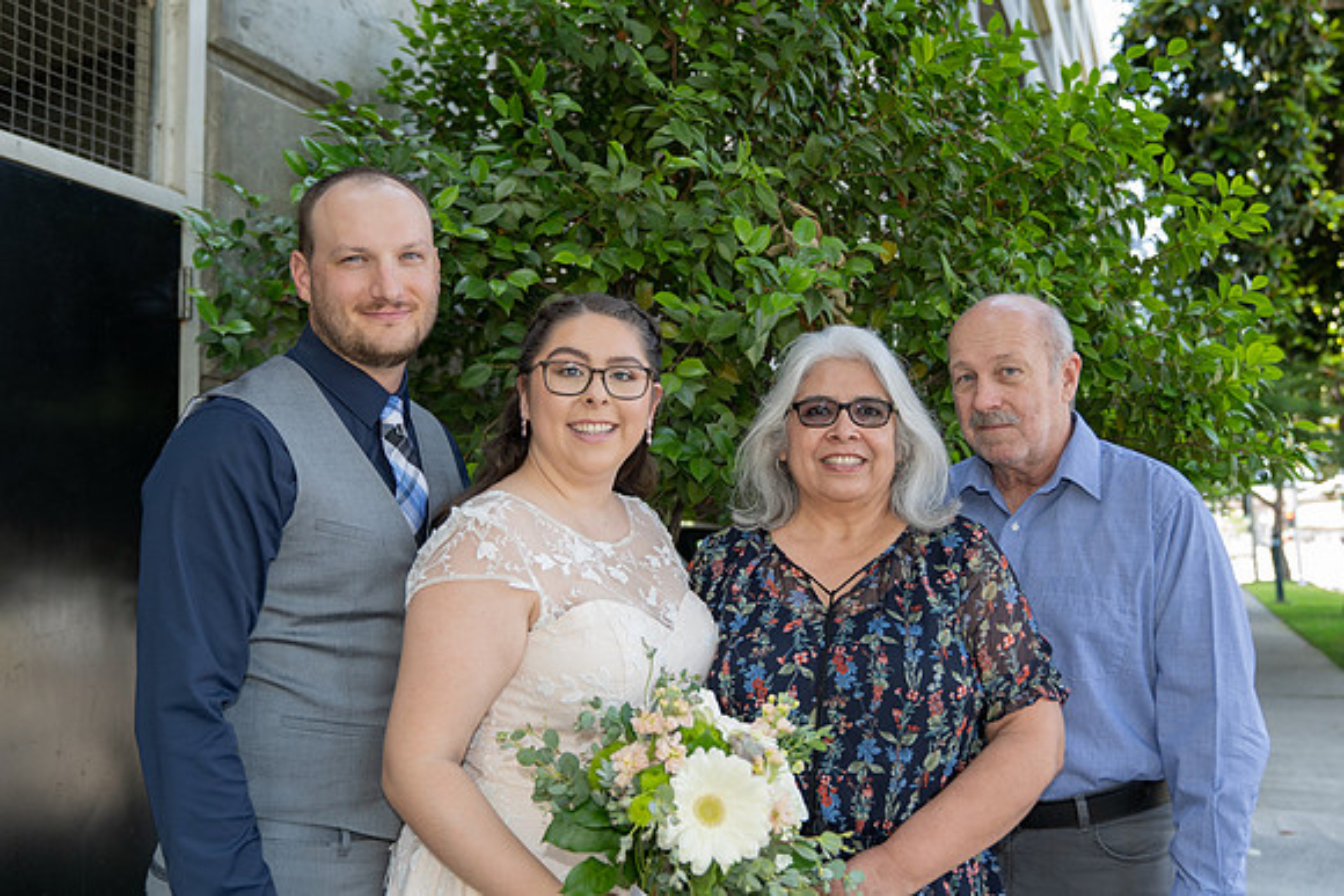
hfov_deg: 61.8
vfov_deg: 43.5
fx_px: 1123
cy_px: 447
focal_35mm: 30
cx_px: 700
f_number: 3.2
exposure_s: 1/250
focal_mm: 28
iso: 500
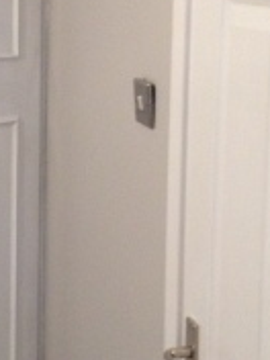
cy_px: 100
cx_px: 39
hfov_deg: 14.4
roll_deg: +0.2
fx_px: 1061
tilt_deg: -8.8
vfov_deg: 19.2
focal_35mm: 102
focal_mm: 4.28
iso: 250
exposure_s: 1/20
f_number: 2.4
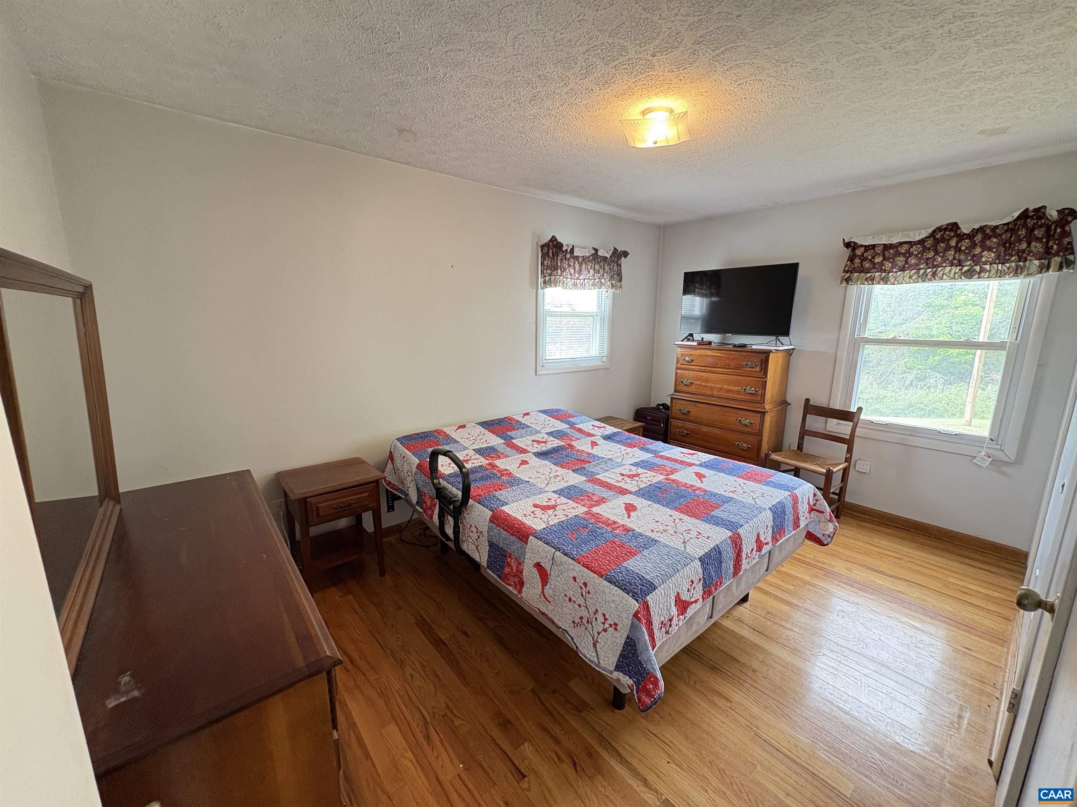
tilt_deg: -10.4
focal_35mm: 14
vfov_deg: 85.7
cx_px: 538
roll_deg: +0.3
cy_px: 404
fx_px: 436
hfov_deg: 102.1
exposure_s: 1/60
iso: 200
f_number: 2.2
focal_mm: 2.22
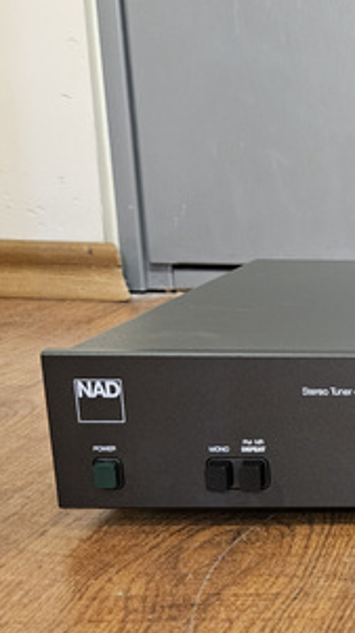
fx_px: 838
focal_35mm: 50
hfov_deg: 19.8
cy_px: 347
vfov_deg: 41.3
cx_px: 573
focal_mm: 5.4
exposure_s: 1/50
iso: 640
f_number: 1.8
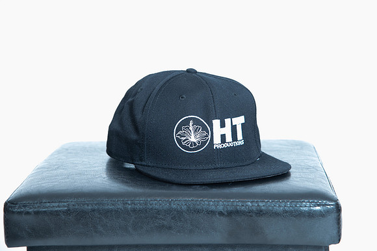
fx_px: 1151
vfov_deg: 12.4
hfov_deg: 18.6
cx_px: 188
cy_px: 126
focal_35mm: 110
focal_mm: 110
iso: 2500
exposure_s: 1/125
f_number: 5.6
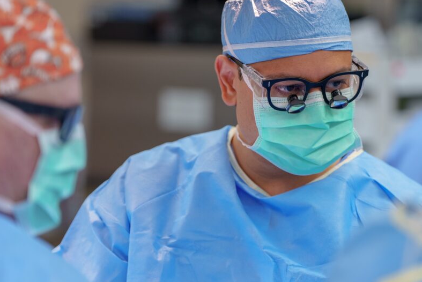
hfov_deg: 11.9
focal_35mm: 173
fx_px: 2029
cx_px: 238
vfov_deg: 8.0
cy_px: 143
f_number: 2.8
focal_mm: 133
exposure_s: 1/320
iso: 400
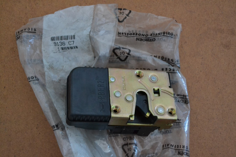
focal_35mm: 54
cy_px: 78
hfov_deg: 36.9
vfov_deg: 25.1
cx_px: 118
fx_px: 354
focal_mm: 36
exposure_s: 1/15
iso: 3200
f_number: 5
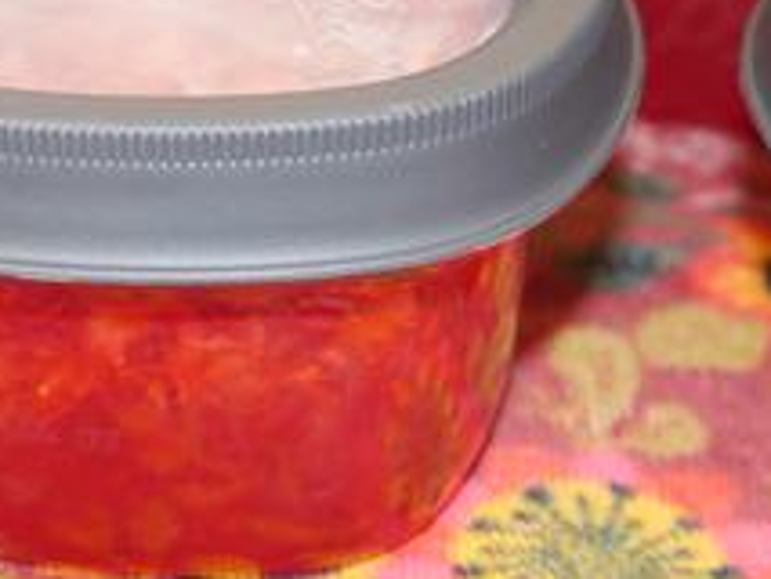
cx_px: 177
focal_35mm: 105
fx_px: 2340
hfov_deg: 18.6
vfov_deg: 14.1
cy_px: 228
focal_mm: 28
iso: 800
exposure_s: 1/60
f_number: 4.7
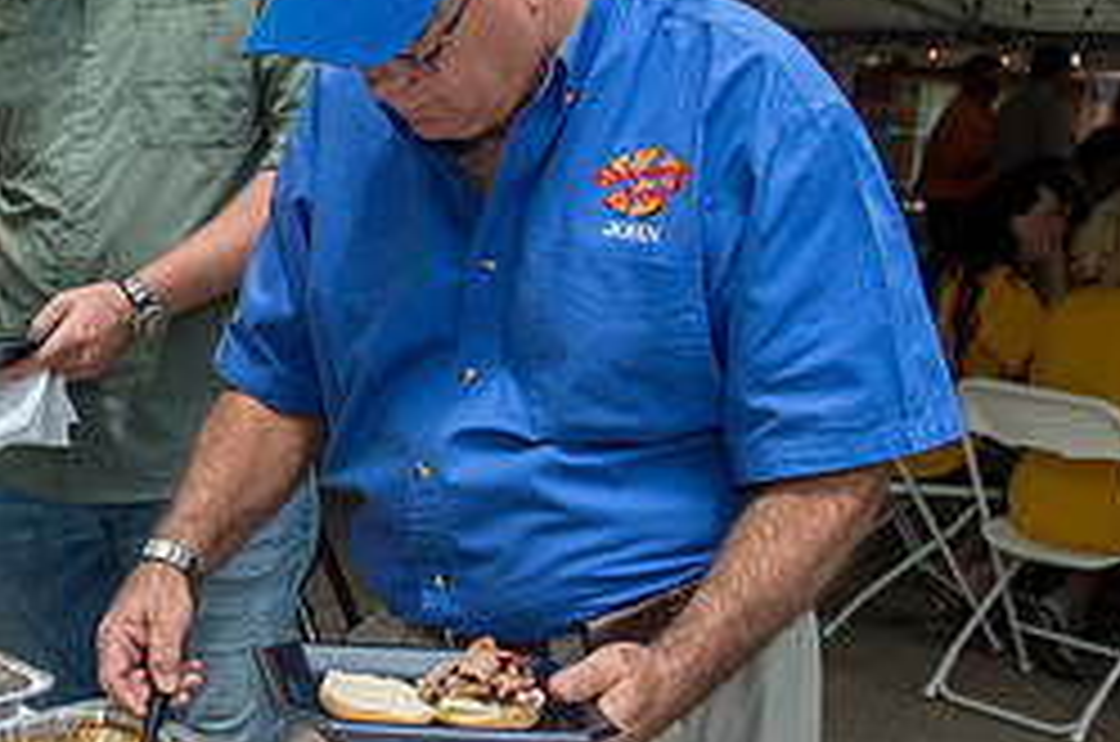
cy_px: 472
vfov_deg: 21.4
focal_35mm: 63
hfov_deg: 30.7
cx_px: 144
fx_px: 1956
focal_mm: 27
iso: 500
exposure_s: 1/640
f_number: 7.1
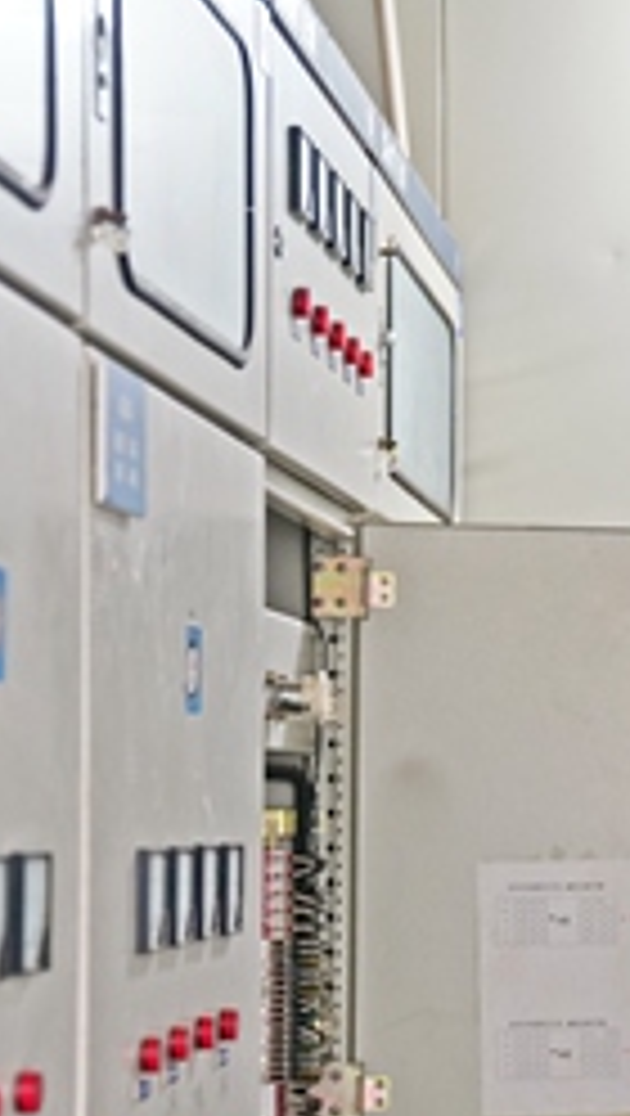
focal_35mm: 119
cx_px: 1022
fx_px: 3524
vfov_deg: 17.9
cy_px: 868
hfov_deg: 9.8
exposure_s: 1/80
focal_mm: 47
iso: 1600
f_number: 2.8
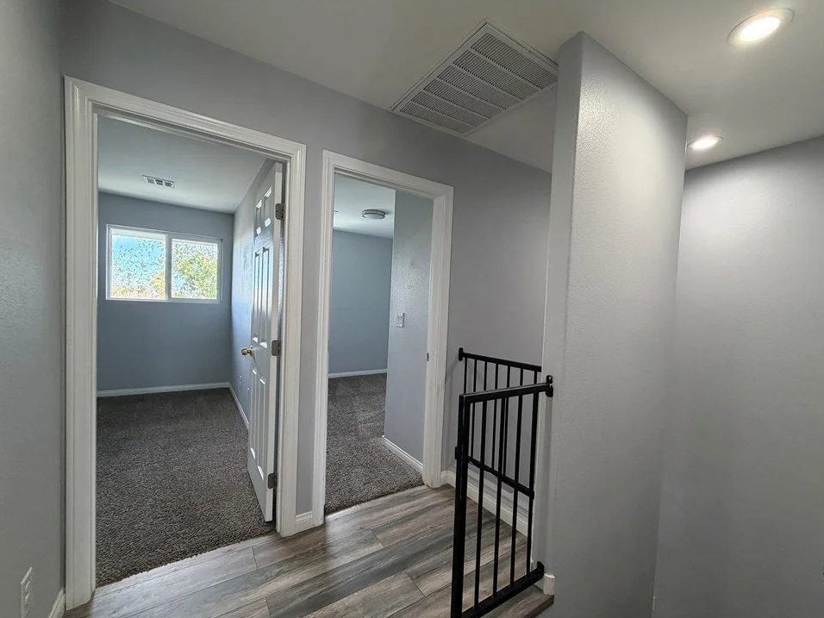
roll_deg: -2.7
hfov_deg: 98.1
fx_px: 357
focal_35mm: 15
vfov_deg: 81.7
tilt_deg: -2.3
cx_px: 434
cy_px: 320
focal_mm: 2.22
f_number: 2.2
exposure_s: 1/60
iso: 200
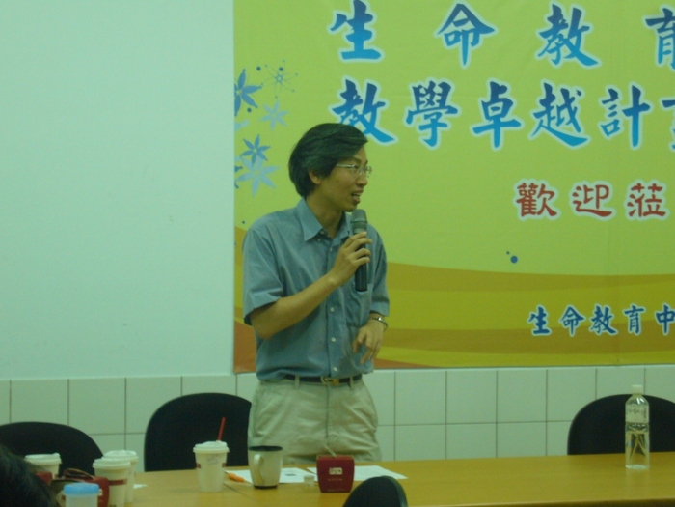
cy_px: 254
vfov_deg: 14.5
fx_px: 1989
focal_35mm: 102
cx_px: 338
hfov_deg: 19.3
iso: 200
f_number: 5.6
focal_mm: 16.8
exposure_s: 1/10
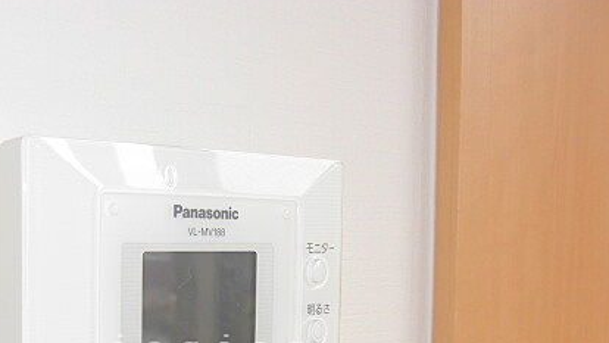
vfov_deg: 18.3
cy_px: 349
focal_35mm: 64
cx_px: 212
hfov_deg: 32.6
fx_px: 1034
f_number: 2.8
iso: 80
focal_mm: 7.9
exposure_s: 1/160
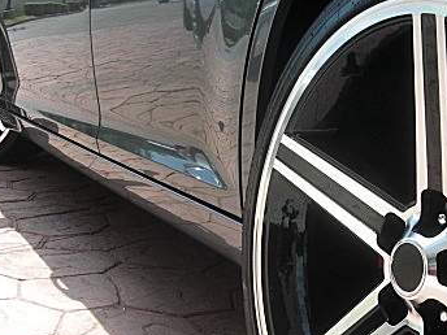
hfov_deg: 28.9
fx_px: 865
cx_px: 277
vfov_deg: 21.7
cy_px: 266
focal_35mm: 67
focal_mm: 6.3
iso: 50
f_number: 2.8
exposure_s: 1/400
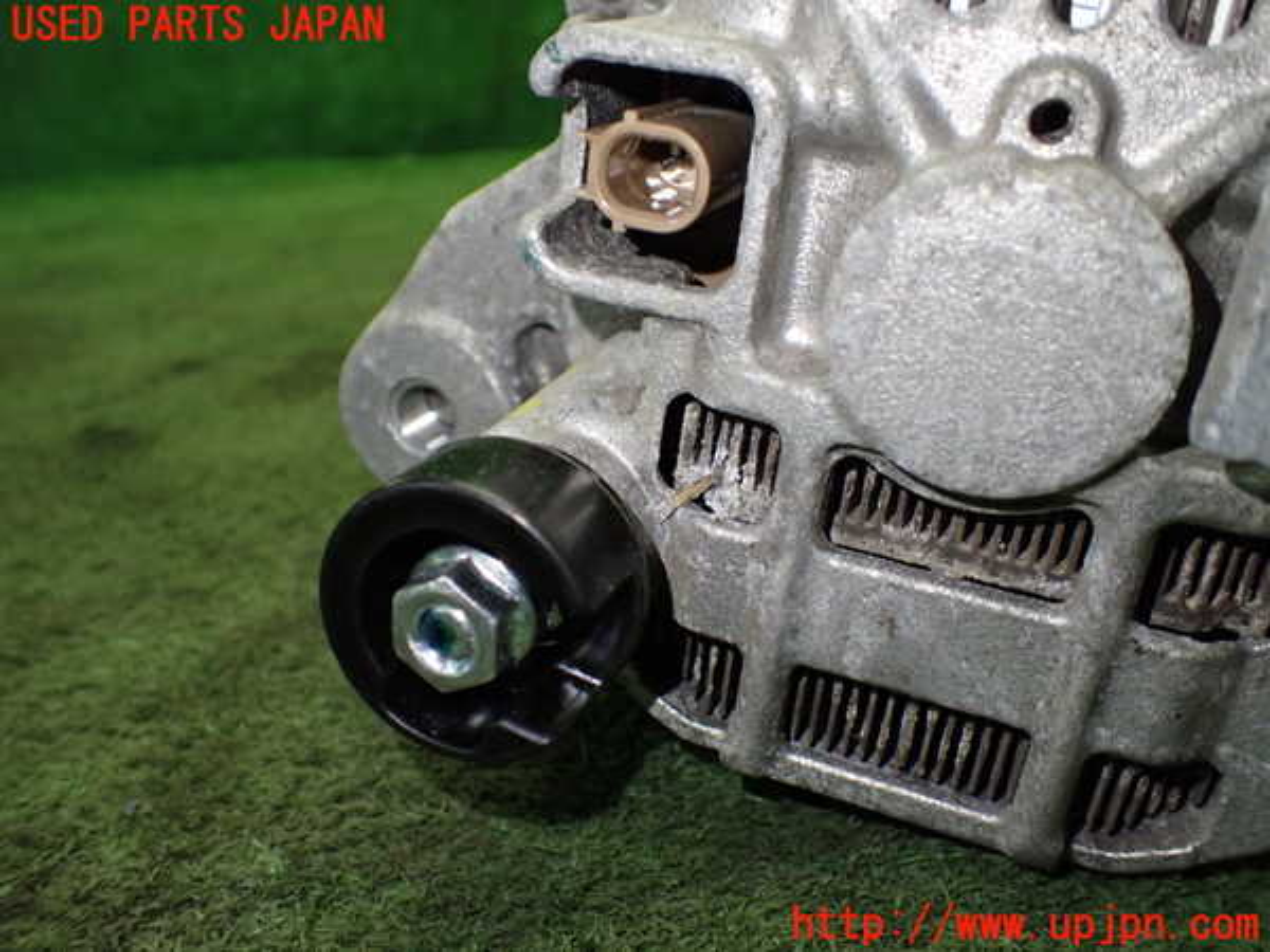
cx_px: 635
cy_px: 476
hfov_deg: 56.8
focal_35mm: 32
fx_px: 1174
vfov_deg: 44.2
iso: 500
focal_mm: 5.79
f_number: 2.4
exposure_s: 1/125
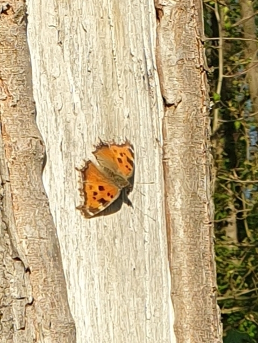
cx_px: 129
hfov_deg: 53.1
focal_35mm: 26
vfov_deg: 67.3
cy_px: 172
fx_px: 258
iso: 50
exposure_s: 1/1418
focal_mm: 4.3
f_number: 2.4
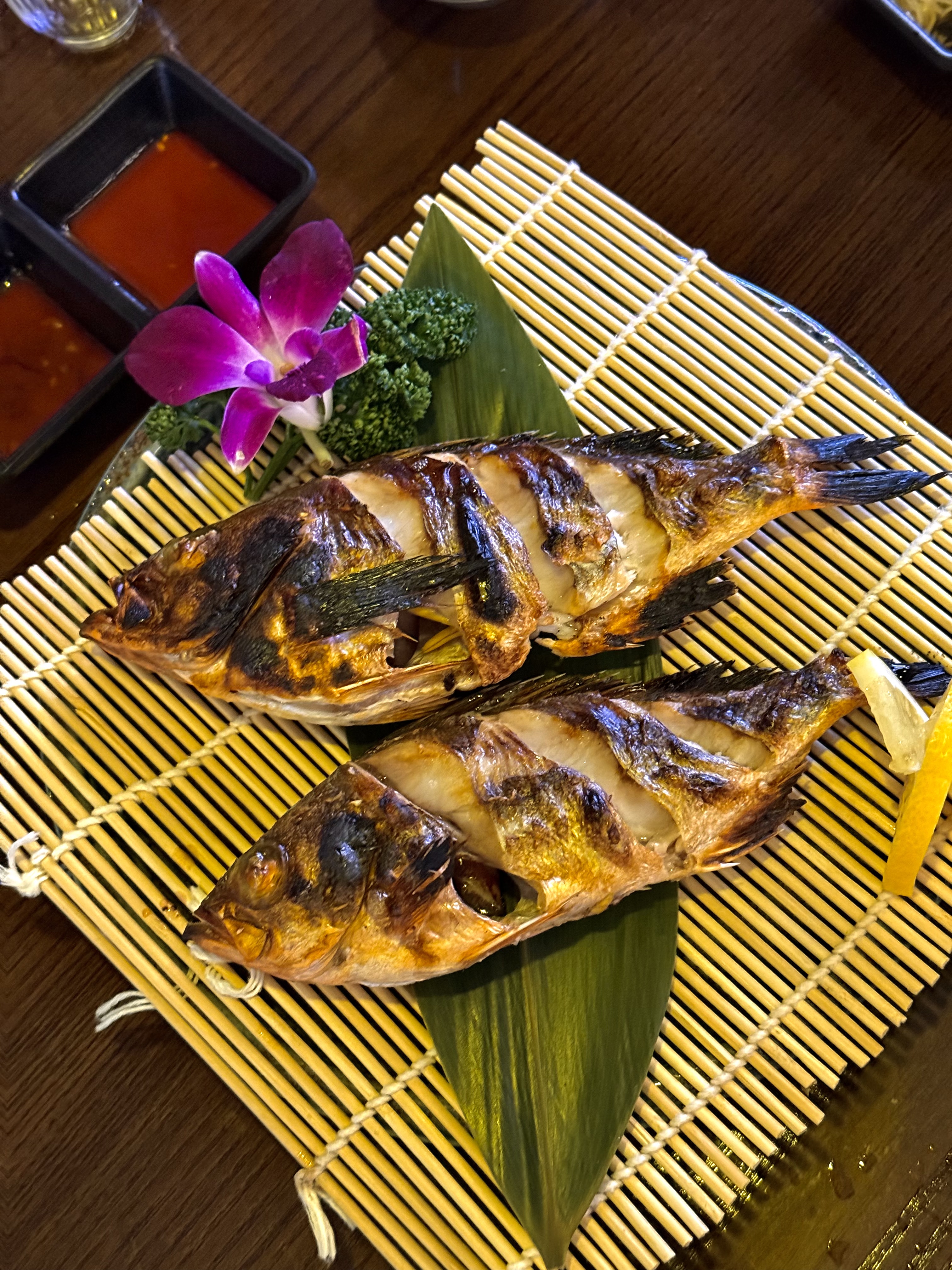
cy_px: 635
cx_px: 476
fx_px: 1760
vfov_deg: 39.7
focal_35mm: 48
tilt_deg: -68.1
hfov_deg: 30.3
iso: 640
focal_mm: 6.76
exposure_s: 1/30
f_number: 1.78
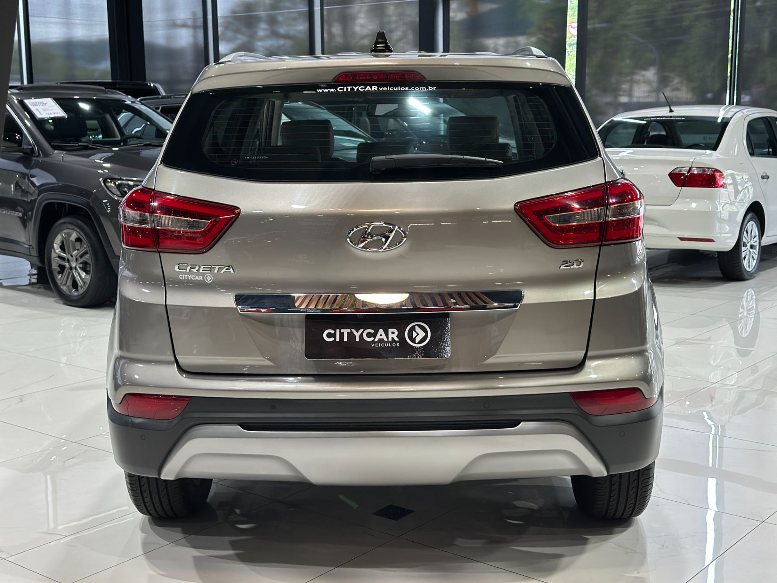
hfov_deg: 39.7
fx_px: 1077
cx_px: 388
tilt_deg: -9.6
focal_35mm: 48
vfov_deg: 30.3
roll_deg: +0.2
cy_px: 292
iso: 250
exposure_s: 1/120
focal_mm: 6.86
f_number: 1.78
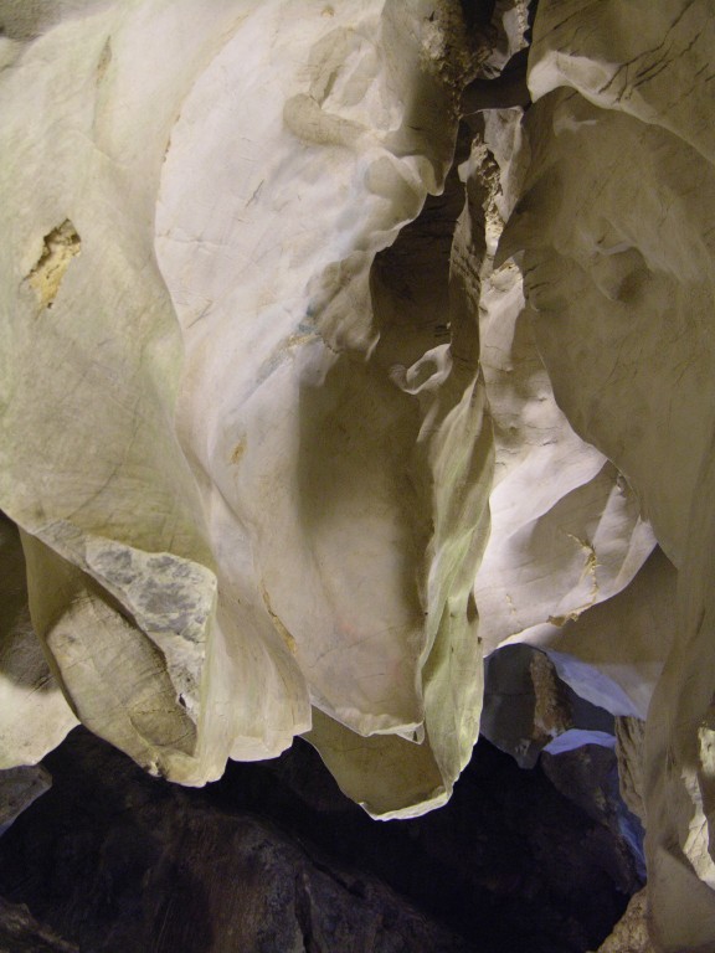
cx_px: 358
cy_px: 476
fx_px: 2148
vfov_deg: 25.0
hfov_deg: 18.9
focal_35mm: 78
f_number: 3.4
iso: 200
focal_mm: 19.9
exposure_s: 1/1.3
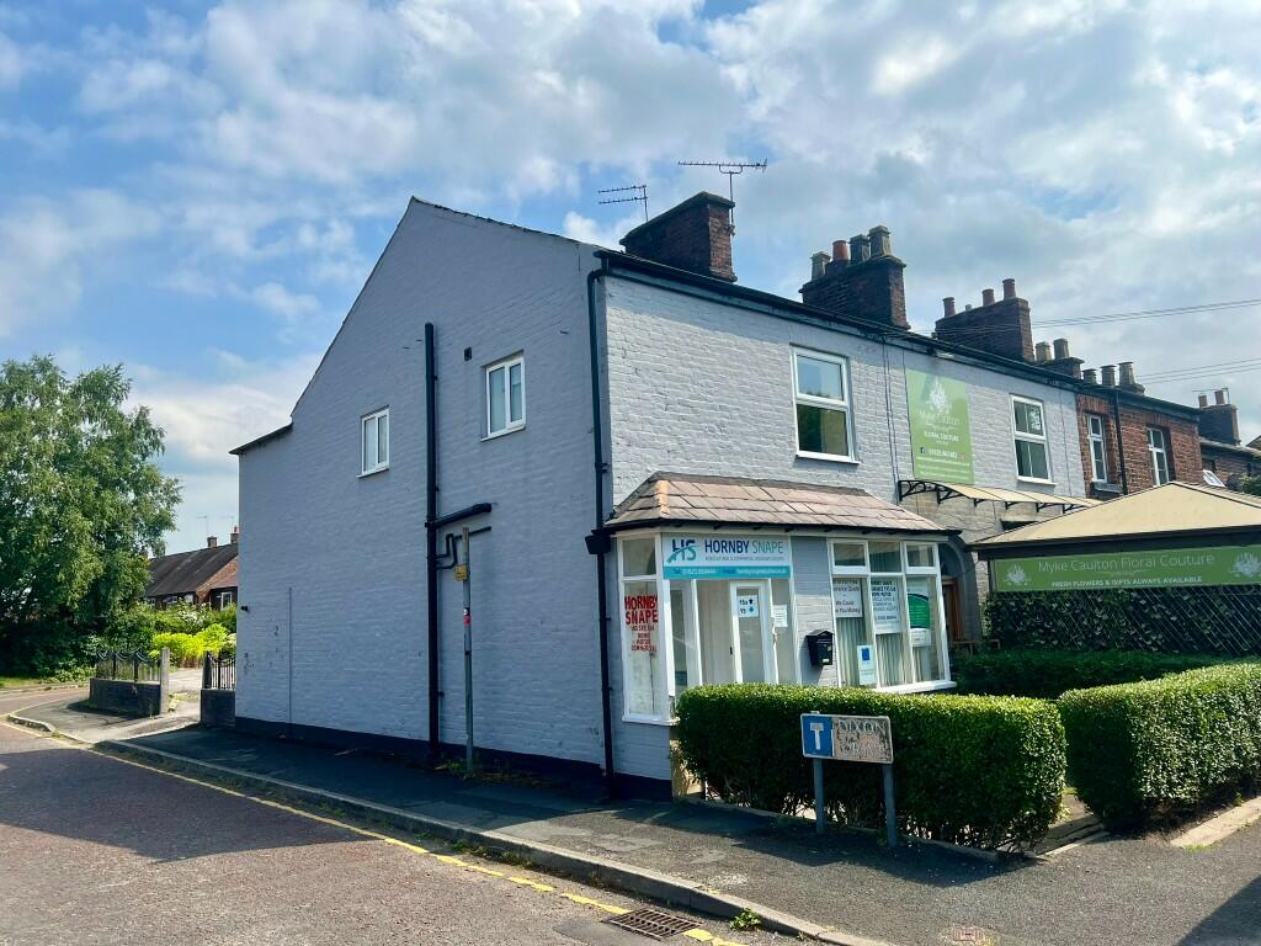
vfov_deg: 53.1
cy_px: 473
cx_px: 630
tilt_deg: +6.5
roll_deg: +2.0
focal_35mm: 26
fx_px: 947
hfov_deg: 67.3
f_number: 1.5
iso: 50
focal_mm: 5.7
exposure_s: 1/5319
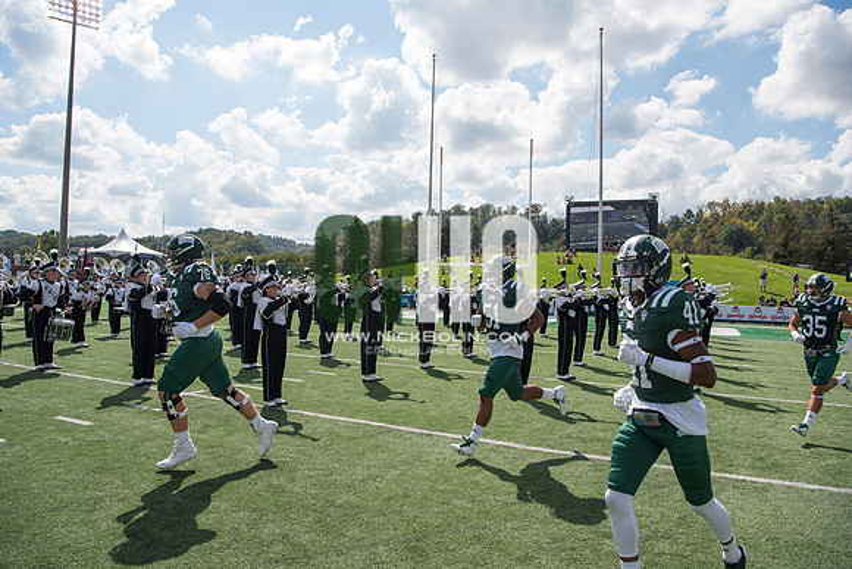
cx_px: 426
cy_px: 284
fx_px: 568
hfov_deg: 73.7
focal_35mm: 24
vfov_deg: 53.2
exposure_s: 1/1000
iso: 200
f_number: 7.1
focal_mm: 24
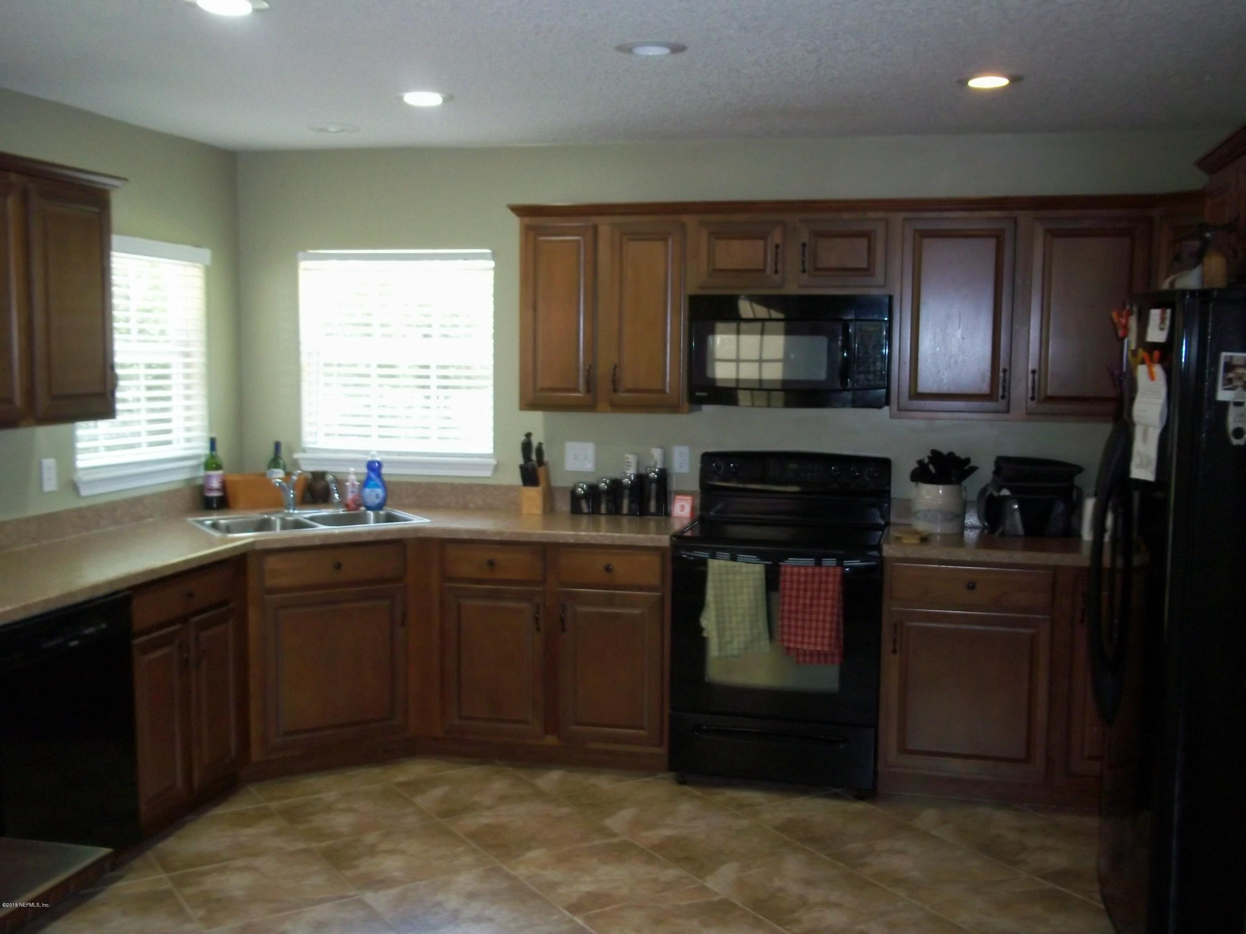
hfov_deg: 51.4
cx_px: 623
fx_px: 1296
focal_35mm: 36
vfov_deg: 39.7
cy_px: 467
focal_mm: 6.5
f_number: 3.1
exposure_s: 1/30
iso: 250
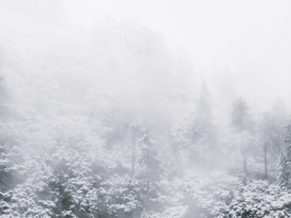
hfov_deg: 2.3
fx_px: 7380
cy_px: 62
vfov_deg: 1.7
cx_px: -101
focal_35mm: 878
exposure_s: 1/250
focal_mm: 102
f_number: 10
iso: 200
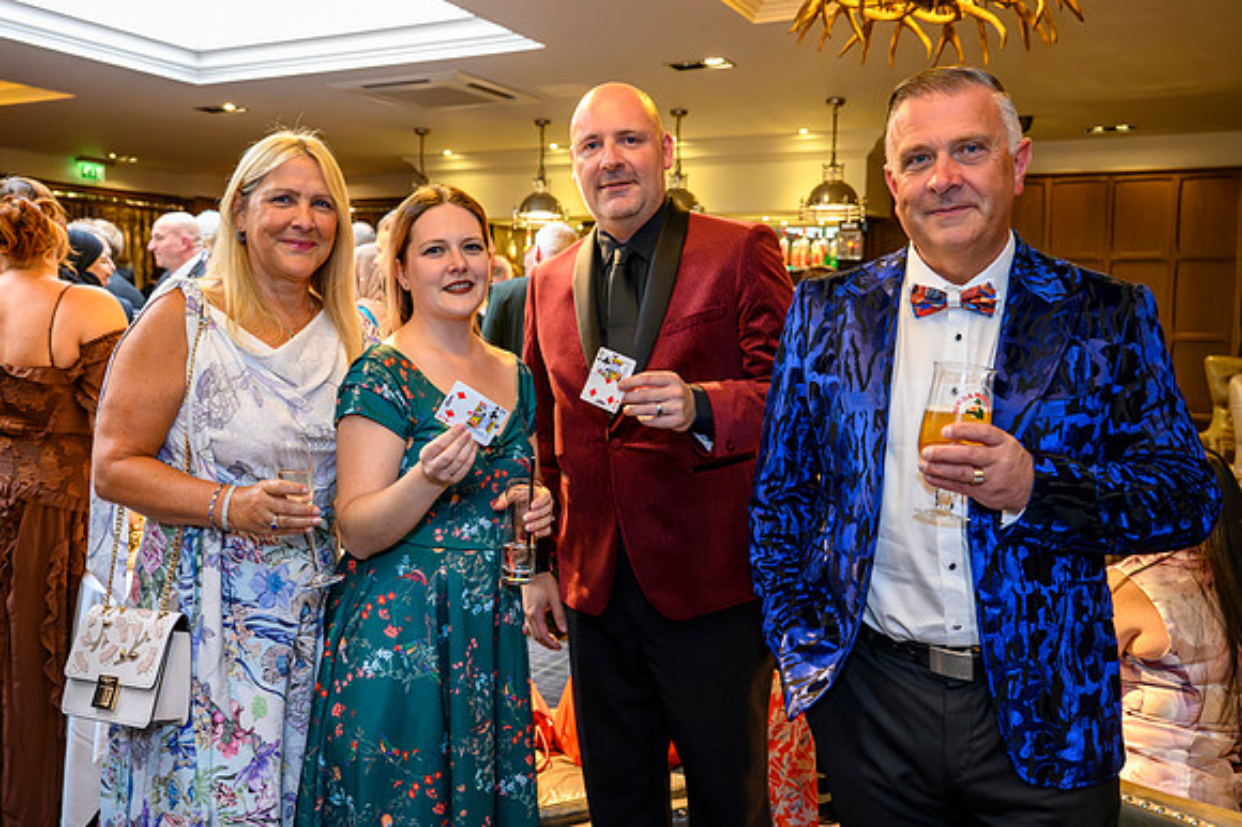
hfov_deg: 57.8
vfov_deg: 40.3
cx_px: 566
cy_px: 363
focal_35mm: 33
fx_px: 1123
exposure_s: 1/125
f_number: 4
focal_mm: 29
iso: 9000
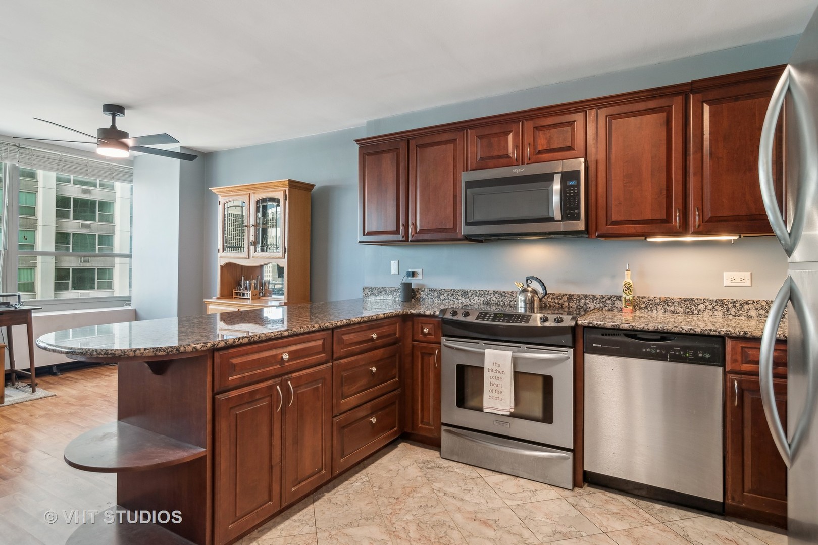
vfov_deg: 67.4
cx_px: 409
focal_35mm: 18
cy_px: 272
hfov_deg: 90.0
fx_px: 409
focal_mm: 12
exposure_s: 1/5
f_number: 8
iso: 200
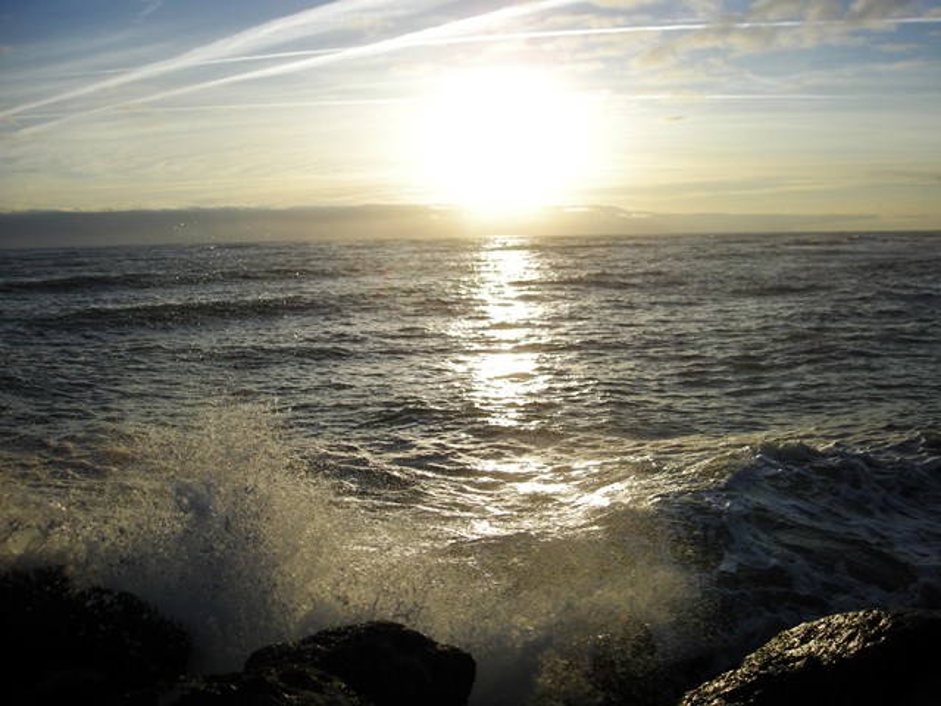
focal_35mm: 35
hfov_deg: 52.6
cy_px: 353
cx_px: 470
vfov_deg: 40.7
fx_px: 951
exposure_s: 1/342
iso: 50
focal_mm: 5.7
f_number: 5.7
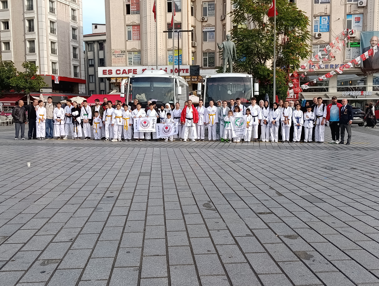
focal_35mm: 35
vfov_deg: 40.8
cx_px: 190
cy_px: 143
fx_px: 384
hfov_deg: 52.6
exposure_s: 1/245
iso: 50
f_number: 1.7
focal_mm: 6.11
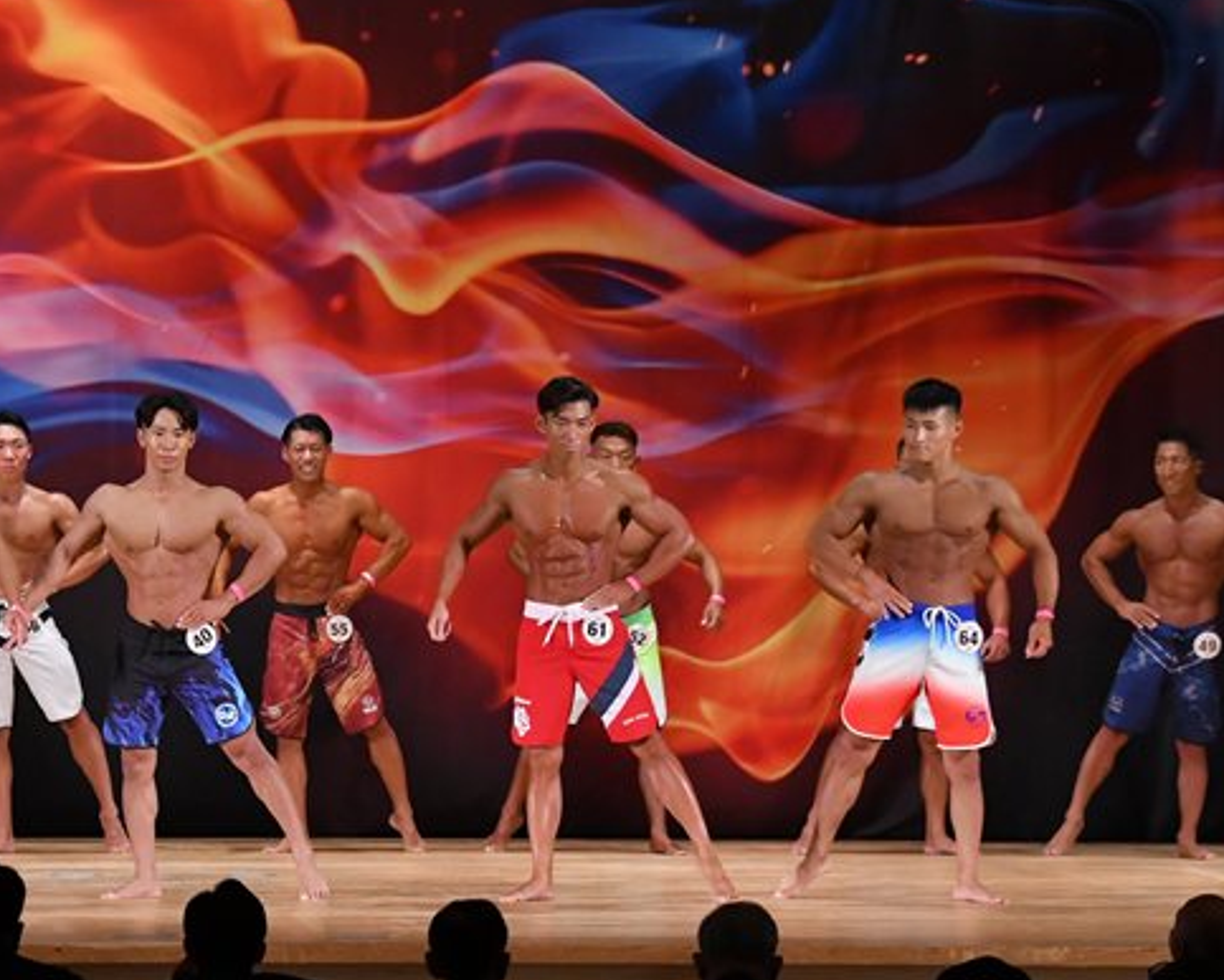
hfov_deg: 10.9
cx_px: 265
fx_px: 6380
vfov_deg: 8.8
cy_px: 580
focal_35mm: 176
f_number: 5.6
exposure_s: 1/400
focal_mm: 78
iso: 3200
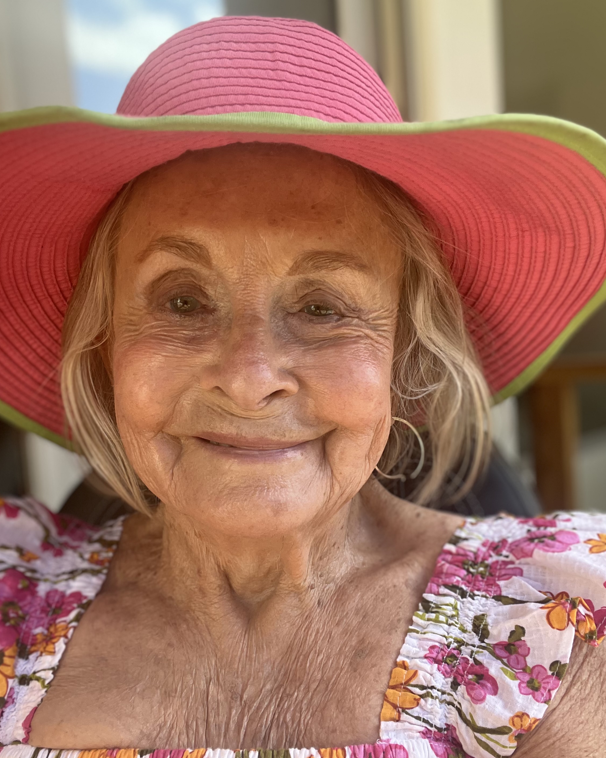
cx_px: 307
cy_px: 407
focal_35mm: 32
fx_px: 717
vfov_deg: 55.6
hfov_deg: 45.8
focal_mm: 2.71
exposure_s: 1/133
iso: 25
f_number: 2.2
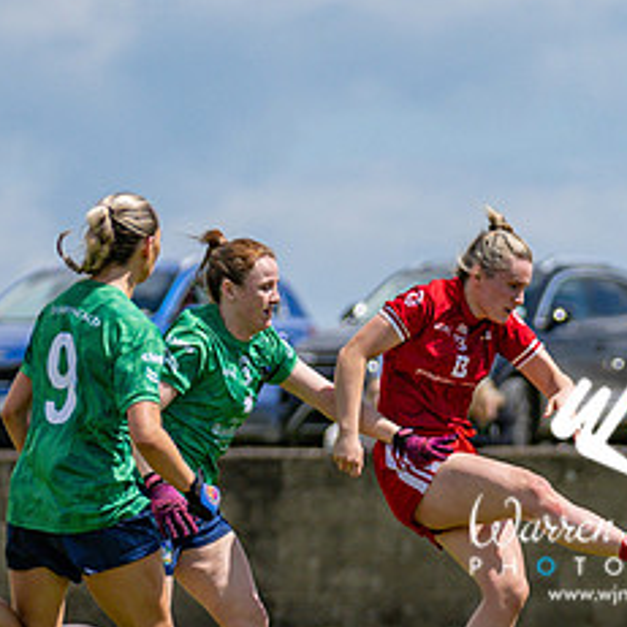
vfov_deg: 2.7
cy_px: 553
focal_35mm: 644
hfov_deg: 2.7
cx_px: 538
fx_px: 13197
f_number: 2.8
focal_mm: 170
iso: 140
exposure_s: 1/6400
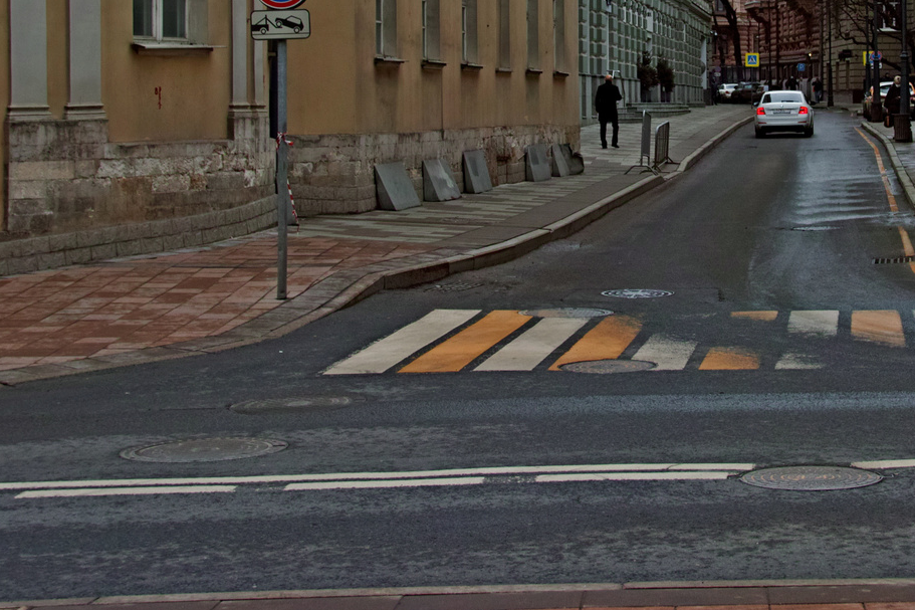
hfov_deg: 23.4
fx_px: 2185
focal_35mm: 86
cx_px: 707
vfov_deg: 15.8
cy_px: 103
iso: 100
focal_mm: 29
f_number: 5
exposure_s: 1/60
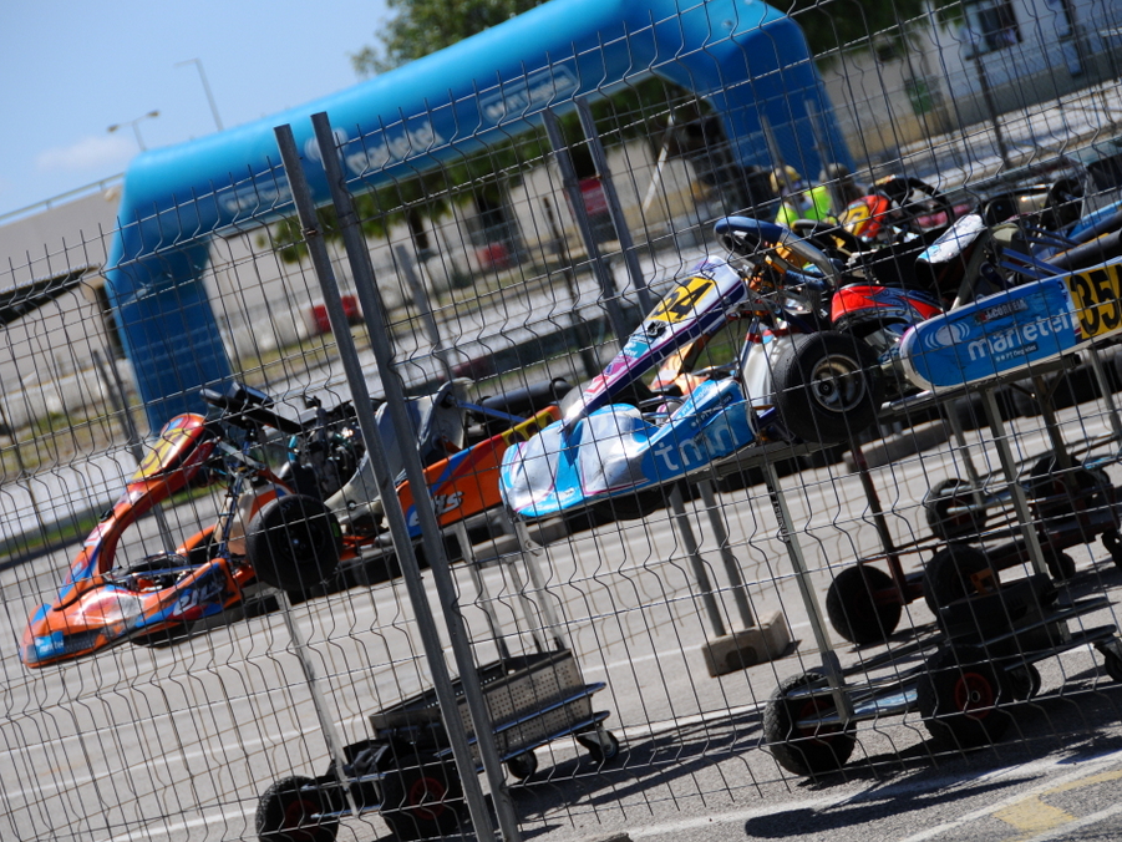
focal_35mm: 156
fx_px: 5042
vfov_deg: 9.5
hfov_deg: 12.7
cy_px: 422
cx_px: 544
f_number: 5.3
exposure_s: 1/3200
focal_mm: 95
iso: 400
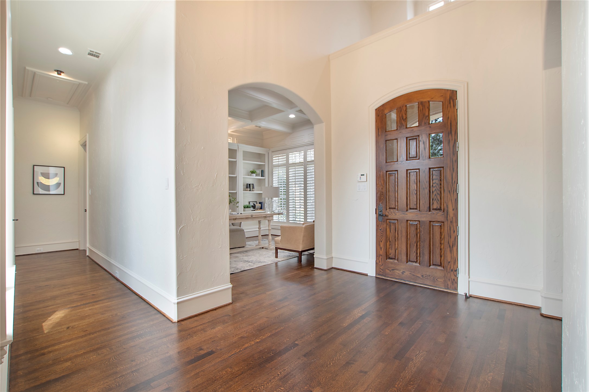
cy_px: 196
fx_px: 245
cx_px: 294
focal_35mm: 15
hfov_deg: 100.4
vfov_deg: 77.3
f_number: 5.6
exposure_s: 1/25
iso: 100
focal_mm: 10
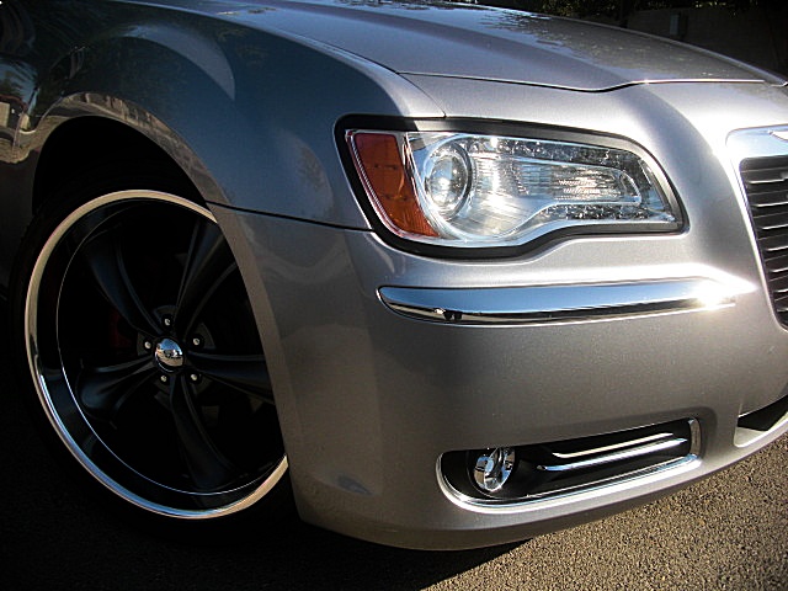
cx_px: 394
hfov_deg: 51.4
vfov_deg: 39.7
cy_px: 296
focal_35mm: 36
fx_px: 820
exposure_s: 1/800
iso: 50
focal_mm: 6.3
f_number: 2.8
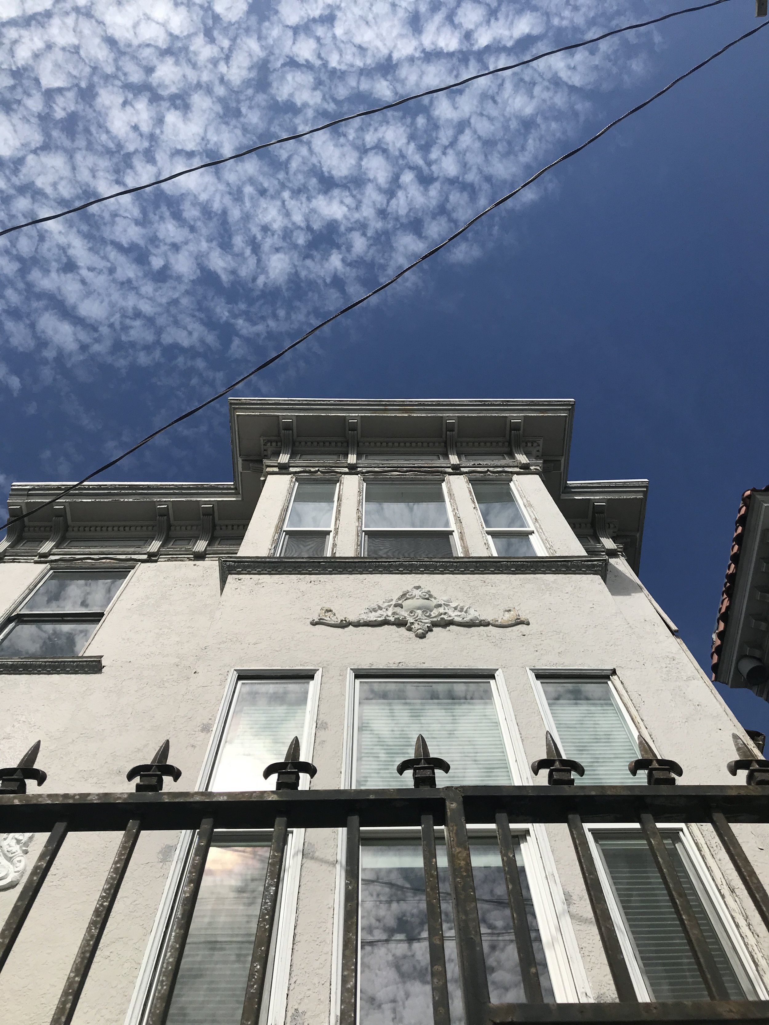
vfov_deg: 63.4
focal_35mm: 28
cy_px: 512
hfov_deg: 49.7
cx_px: 384
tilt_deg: +69.2
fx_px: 829
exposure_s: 1/5051
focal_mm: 3.99
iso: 20
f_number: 1.8
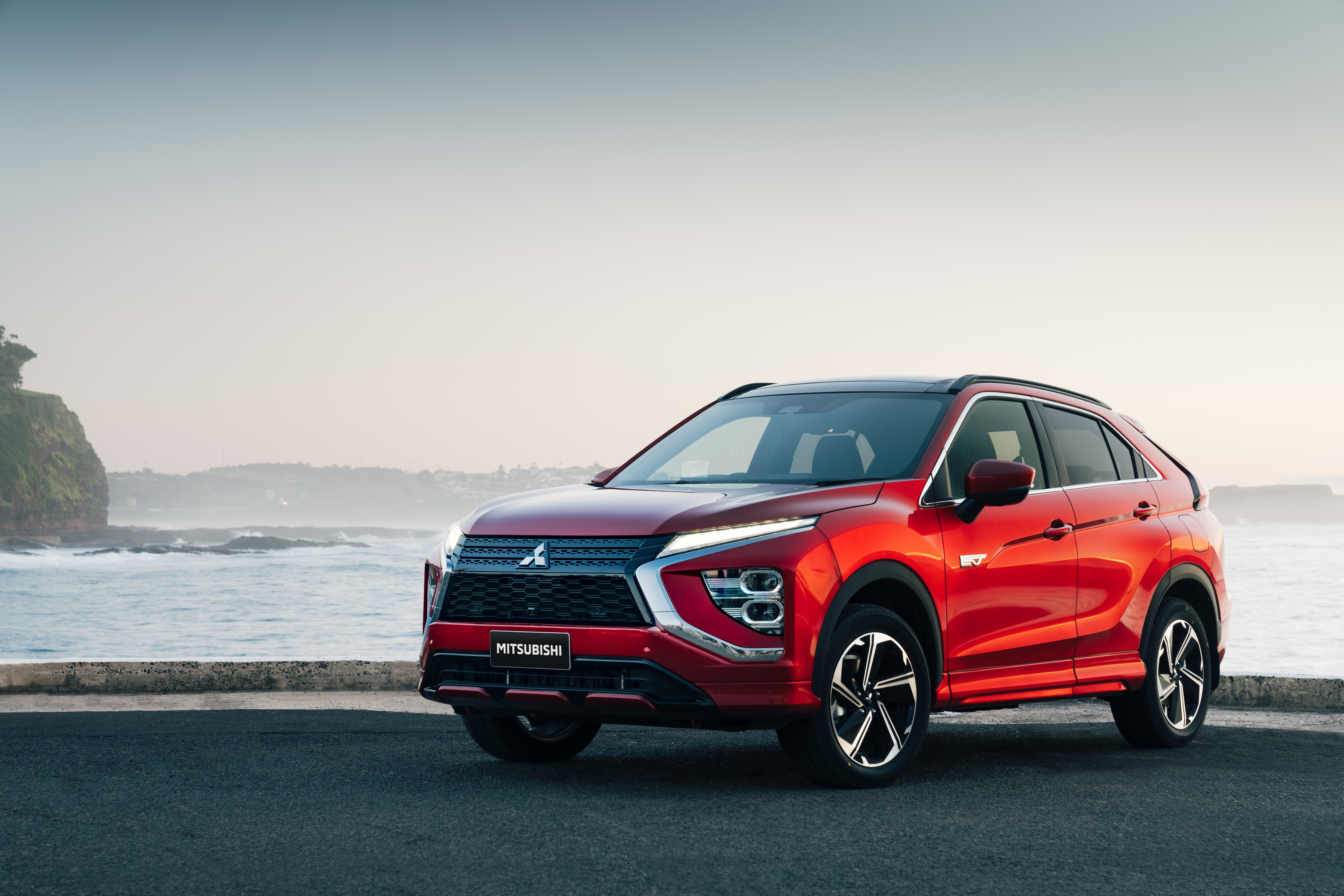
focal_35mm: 67
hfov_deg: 30.1
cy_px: 448
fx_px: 2501
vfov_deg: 20.3
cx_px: 672
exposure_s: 1/2.5
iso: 100
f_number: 6.3
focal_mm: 67
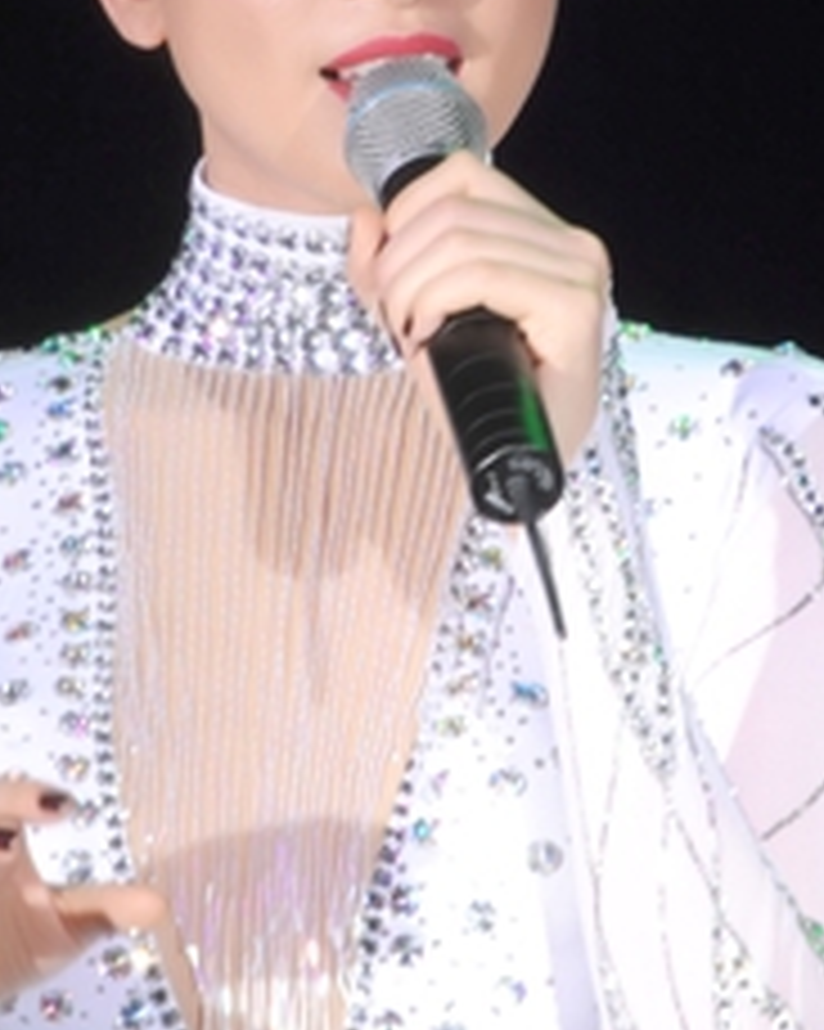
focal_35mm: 738
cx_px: 347
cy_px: 169
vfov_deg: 2.6
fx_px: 22512
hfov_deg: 2.1
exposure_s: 1/200
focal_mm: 200
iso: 800
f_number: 5.6
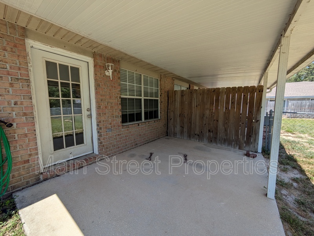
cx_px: 157
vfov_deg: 85.7
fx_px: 127
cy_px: 118
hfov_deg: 102.0
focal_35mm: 14
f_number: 2.2
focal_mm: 1.83
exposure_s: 1/972
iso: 51
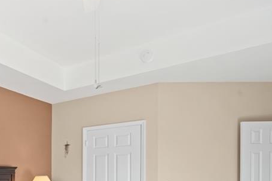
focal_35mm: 36
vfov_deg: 34.0
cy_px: 176
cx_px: -23
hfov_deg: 42.5
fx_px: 272
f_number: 9
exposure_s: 1/3
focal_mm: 16
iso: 200
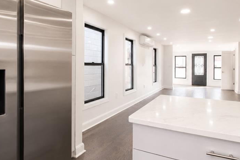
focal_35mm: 22
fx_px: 147
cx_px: 134
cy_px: 65
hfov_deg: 78.3
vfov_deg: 56.8
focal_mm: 10
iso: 1250
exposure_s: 1/60
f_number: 10
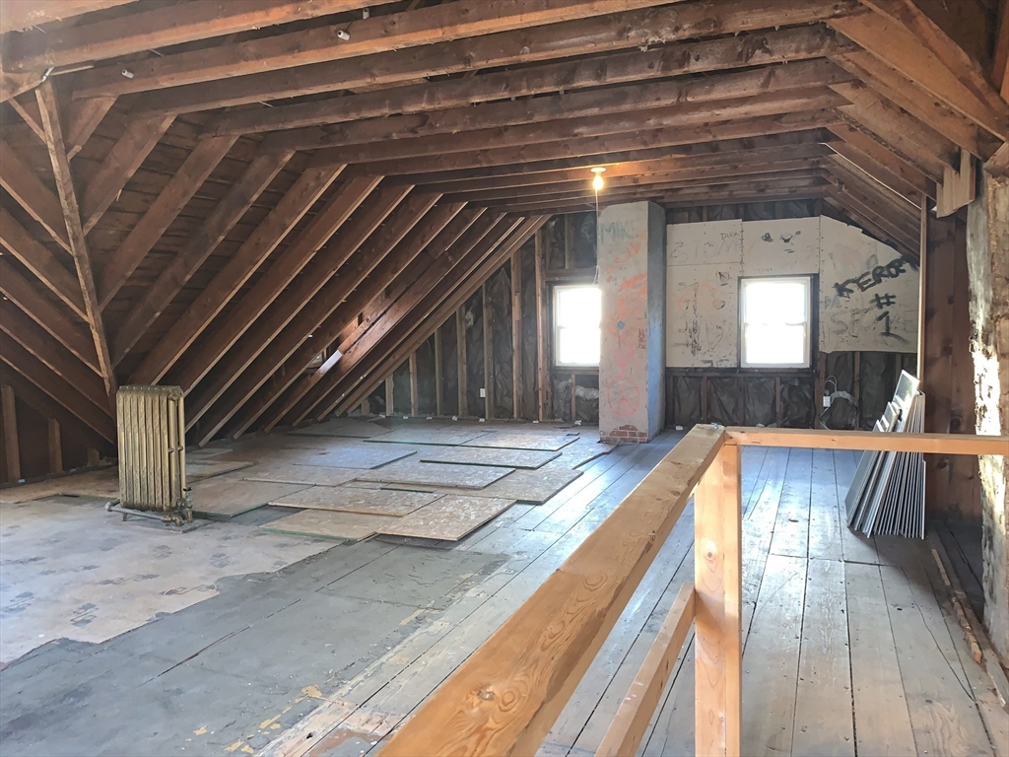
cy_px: 378
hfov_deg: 67.3
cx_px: 504
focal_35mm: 26
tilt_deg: -3.5
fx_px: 758
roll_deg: +0.9
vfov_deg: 53.1
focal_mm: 4.25
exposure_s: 1/13
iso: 125
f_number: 1.8
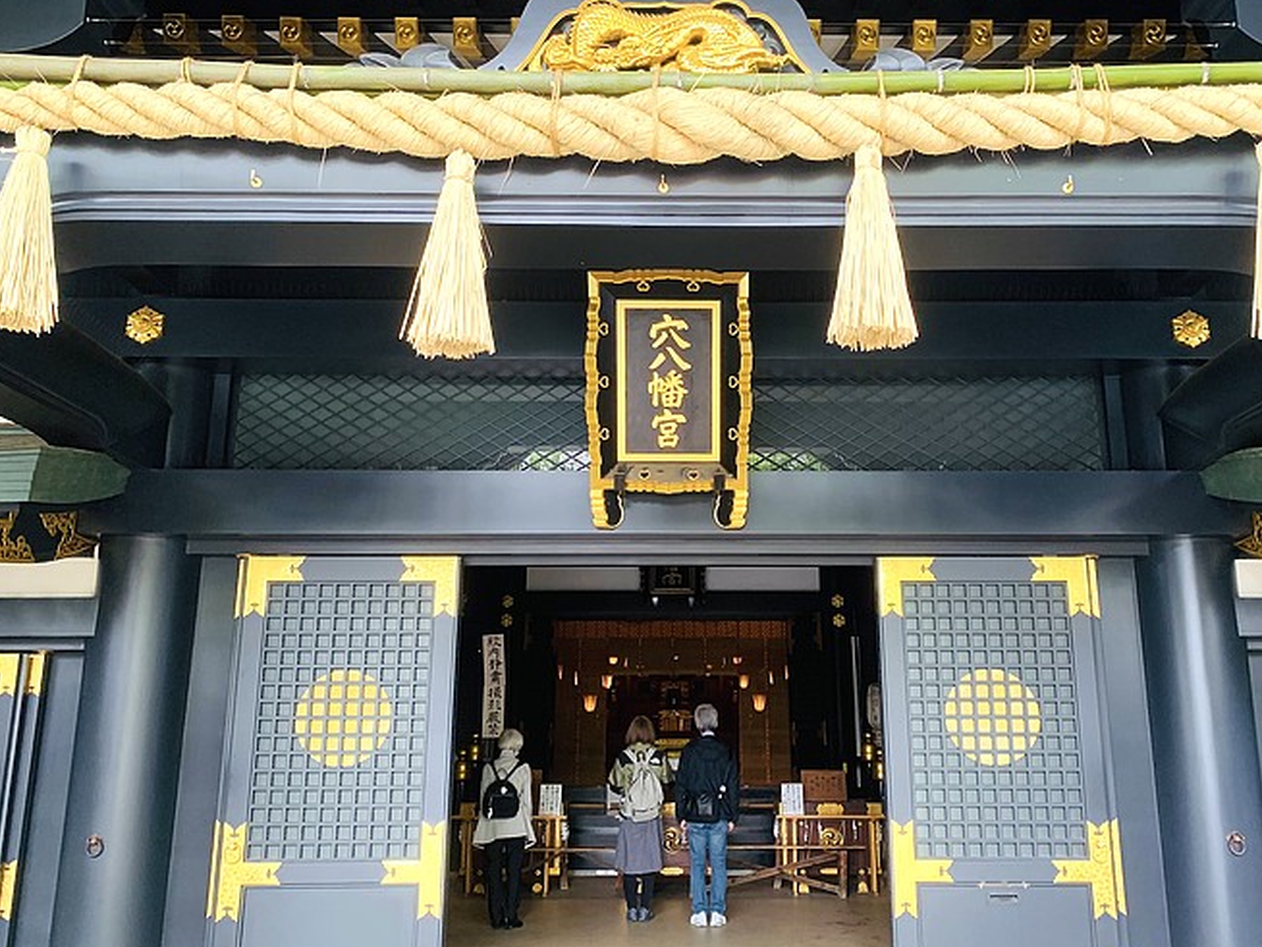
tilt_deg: +14.0
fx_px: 1131
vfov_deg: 45.5
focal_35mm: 31
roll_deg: -0.1
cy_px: 474
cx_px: 677
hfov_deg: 58.3
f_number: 1.8
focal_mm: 4.25
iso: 125
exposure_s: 1/60
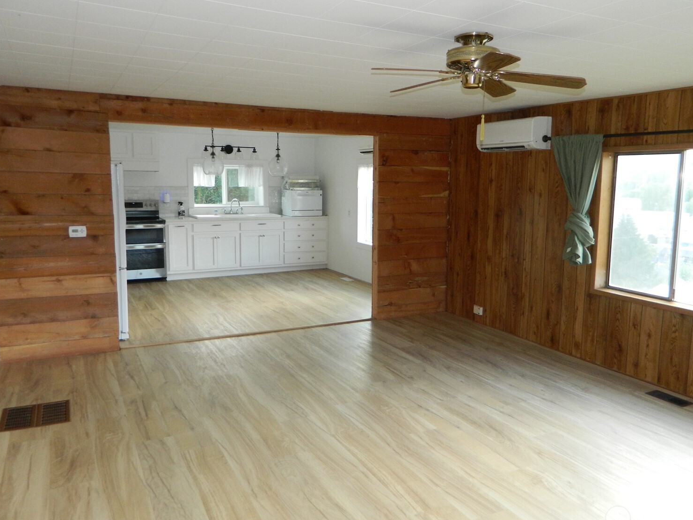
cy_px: 256
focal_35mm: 27
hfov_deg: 65.3
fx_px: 541
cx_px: 352
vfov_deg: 51.4
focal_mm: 4.5
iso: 180
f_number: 3.1
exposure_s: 1/40
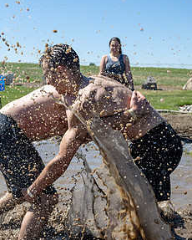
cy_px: 124
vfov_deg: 34.7
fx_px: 383
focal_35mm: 54
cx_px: 65
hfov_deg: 28.0
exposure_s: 1/1250
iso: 100
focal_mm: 24
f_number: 4
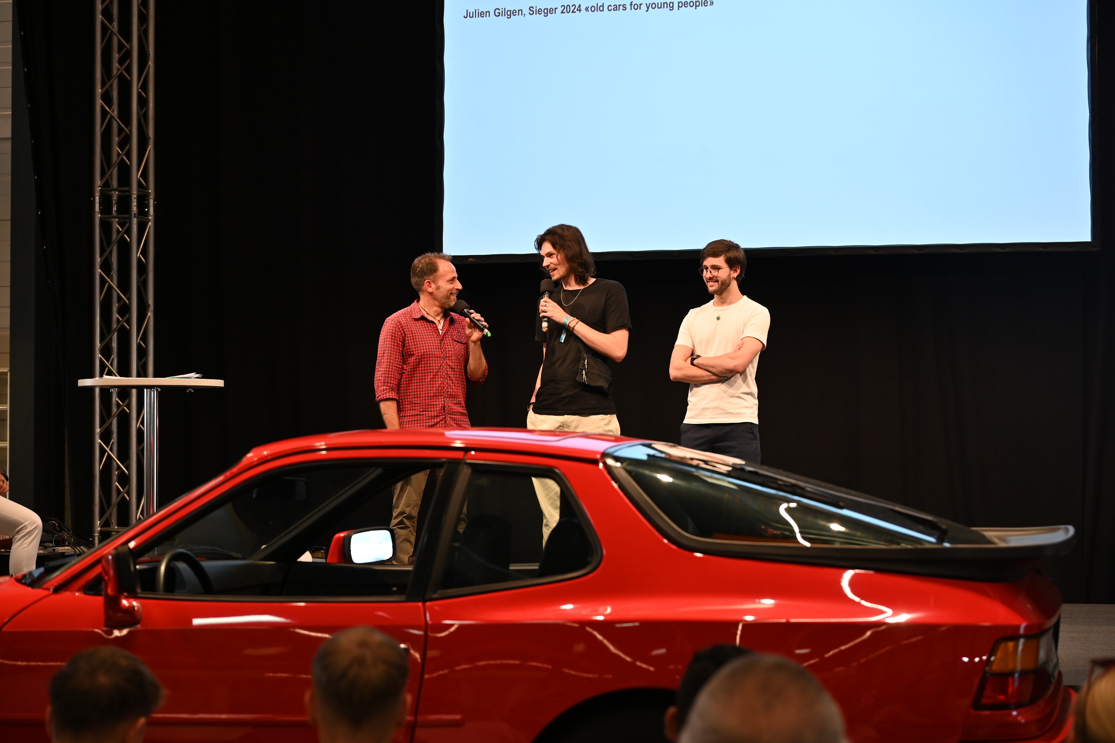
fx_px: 2075
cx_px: 558
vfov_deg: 20.3
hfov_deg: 30.1
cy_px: 372
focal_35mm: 67
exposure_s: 1/125
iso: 400
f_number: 4
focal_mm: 67
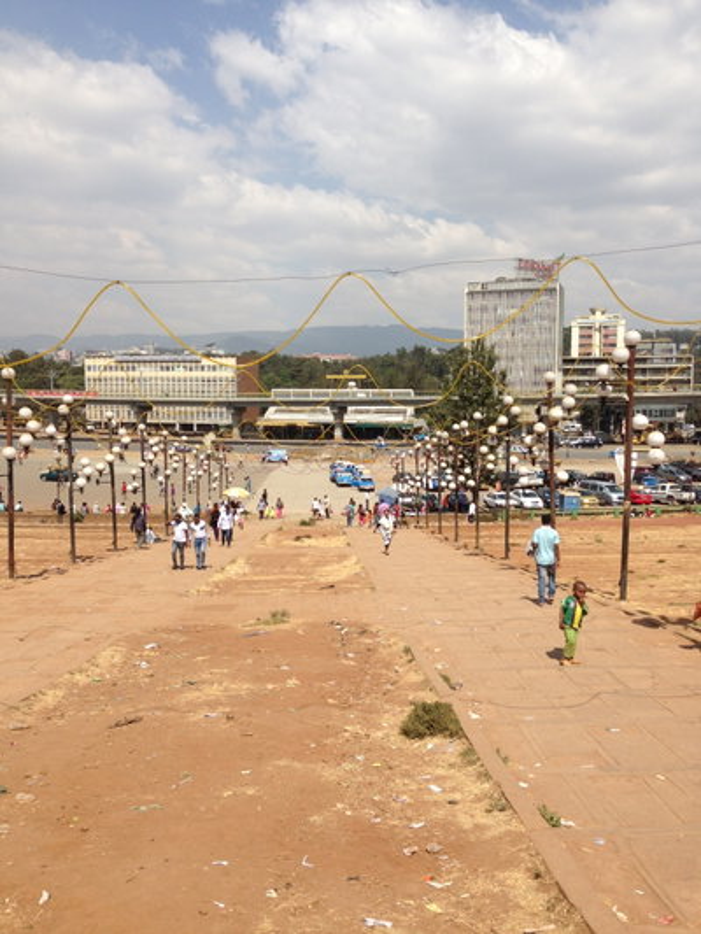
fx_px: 891
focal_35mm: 33
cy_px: 467
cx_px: 350
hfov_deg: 43.0
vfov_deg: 55.3
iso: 50
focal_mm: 4.12
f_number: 2.4
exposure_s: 1/2008
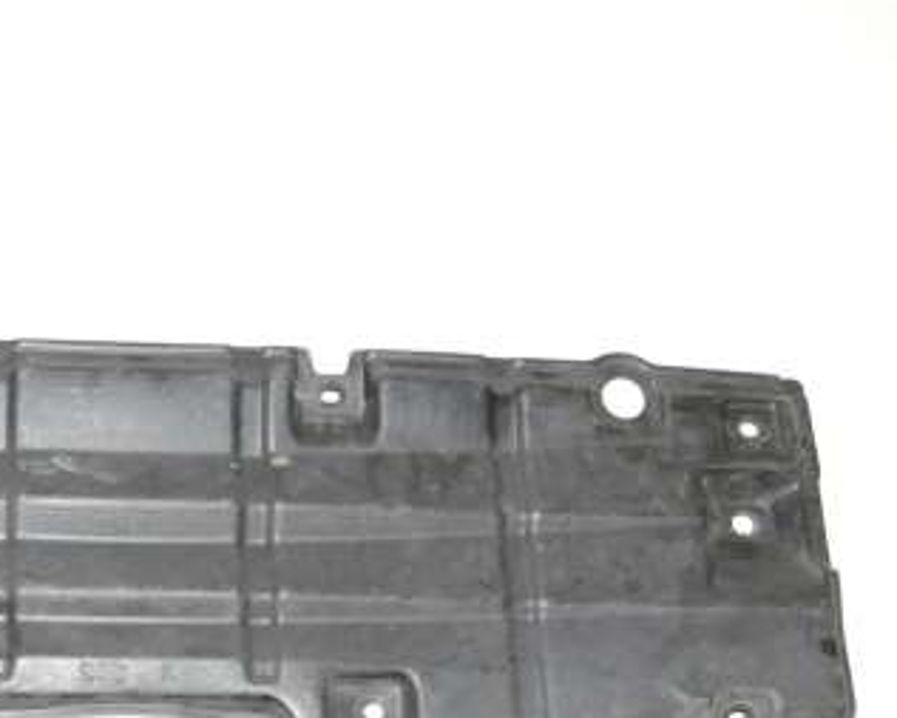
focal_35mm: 64
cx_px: 105
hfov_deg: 28.5
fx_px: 1700
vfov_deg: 23.6
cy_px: 538
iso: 800
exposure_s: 1/60
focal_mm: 24
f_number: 5
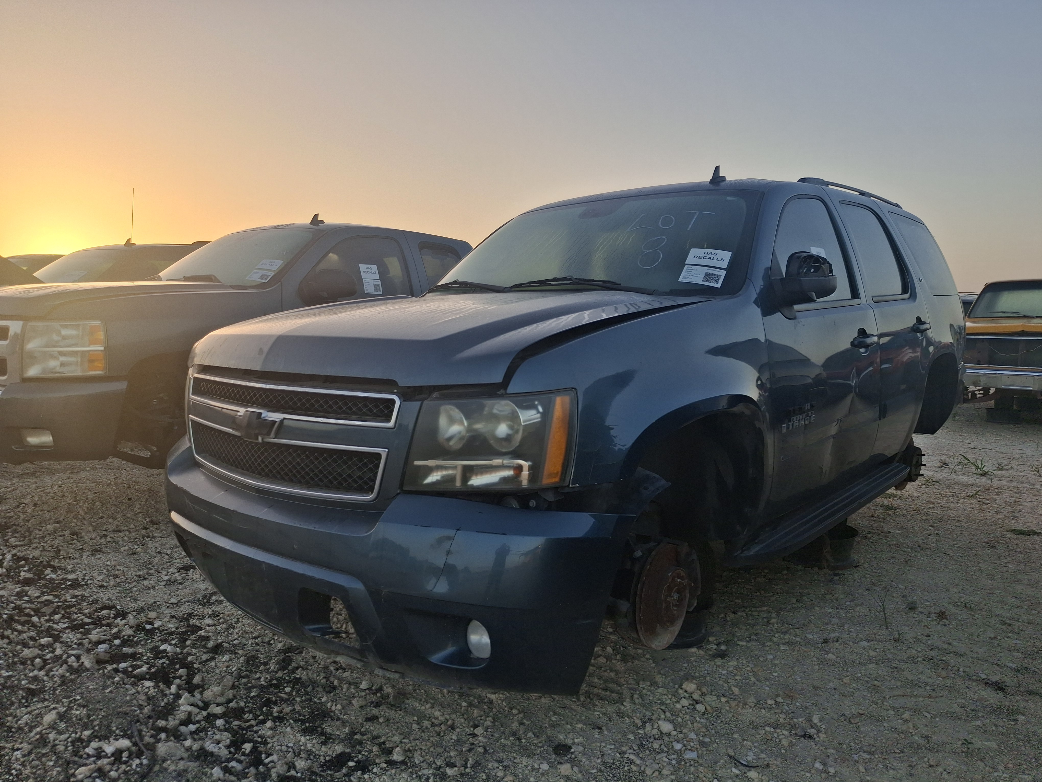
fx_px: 753
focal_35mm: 25
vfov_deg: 54.9
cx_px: 521
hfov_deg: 69.4
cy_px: 391
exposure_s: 1/710
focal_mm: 4.69
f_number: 1.8
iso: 32
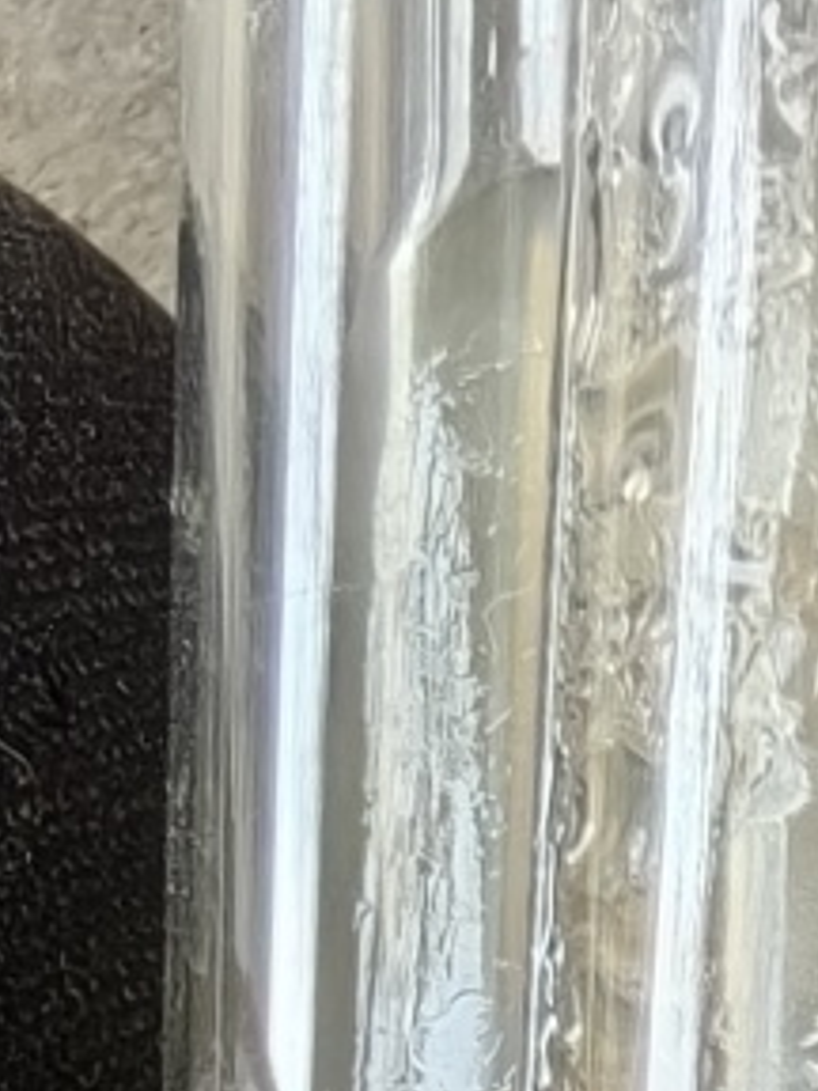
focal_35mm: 100
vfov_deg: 16.6
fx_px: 3151
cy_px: 1926
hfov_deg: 14.3
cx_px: 985
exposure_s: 1/33.3
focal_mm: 1.68
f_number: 2.2
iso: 160
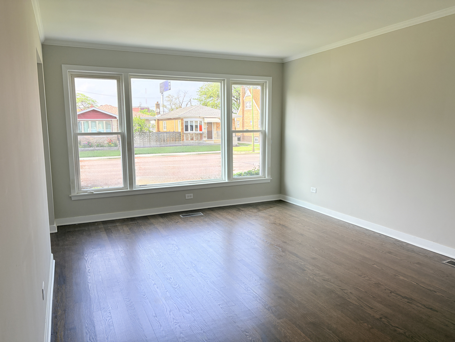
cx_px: 228
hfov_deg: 67.3
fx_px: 342
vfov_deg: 53.1
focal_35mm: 26
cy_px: 171
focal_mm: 5.96
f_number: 1.6
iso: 64
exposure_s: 1/503
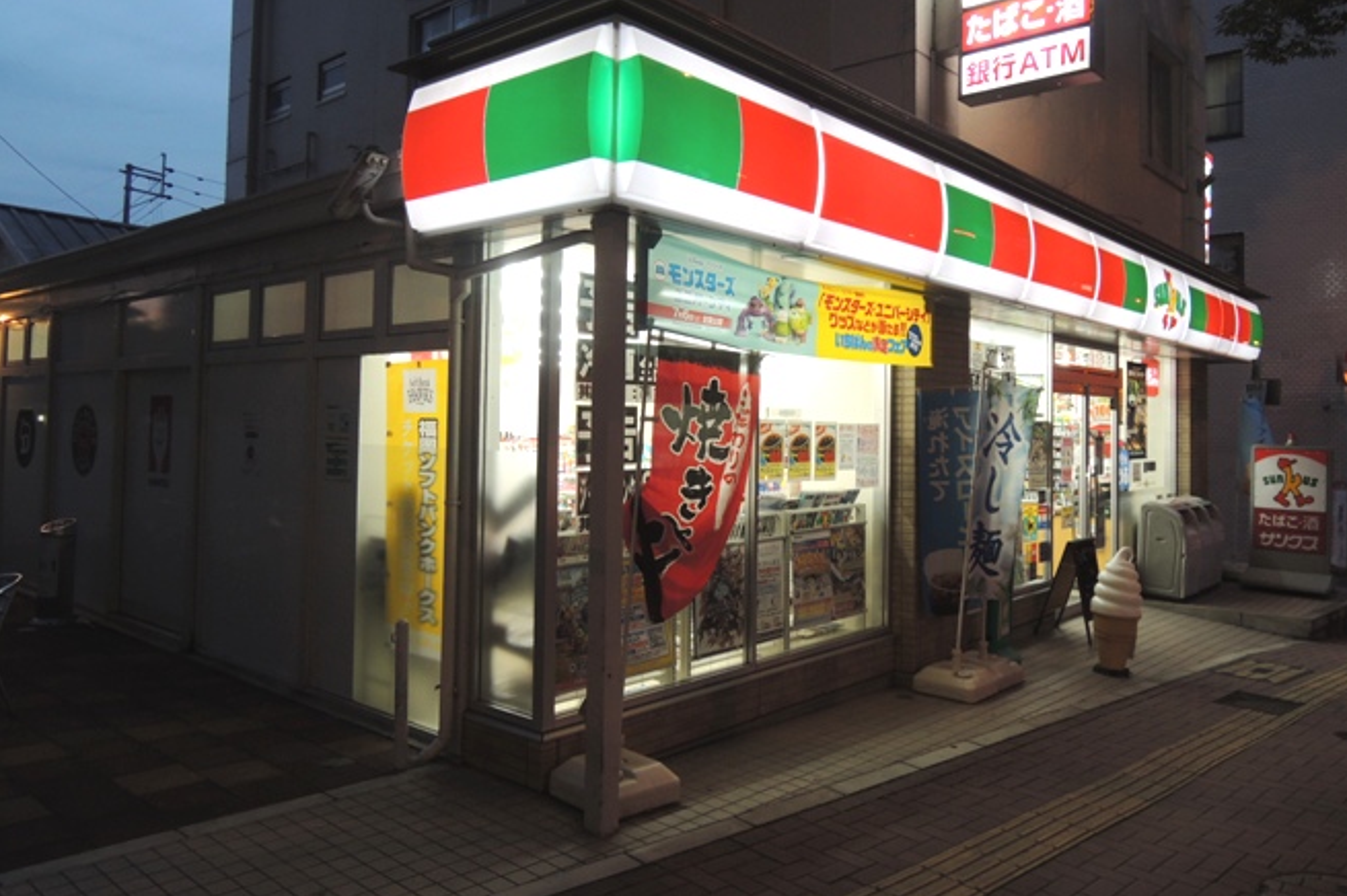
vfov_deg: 49.4
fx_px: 972
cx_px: 664
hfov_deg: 69.4
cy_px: 391
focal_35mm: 26
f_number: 2.8
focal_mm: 4.3
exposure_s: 1/30
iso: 180
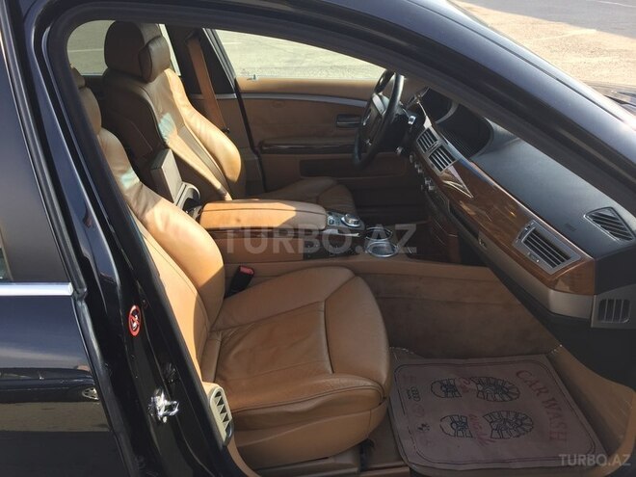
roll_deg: -1.4
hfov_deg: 61.7
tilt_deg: -27.3
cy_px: 238
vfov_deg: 48.2
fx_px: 533
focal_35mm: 29
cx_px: 318
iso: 32
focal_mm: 4.15
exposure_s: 1/319
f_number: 2.2
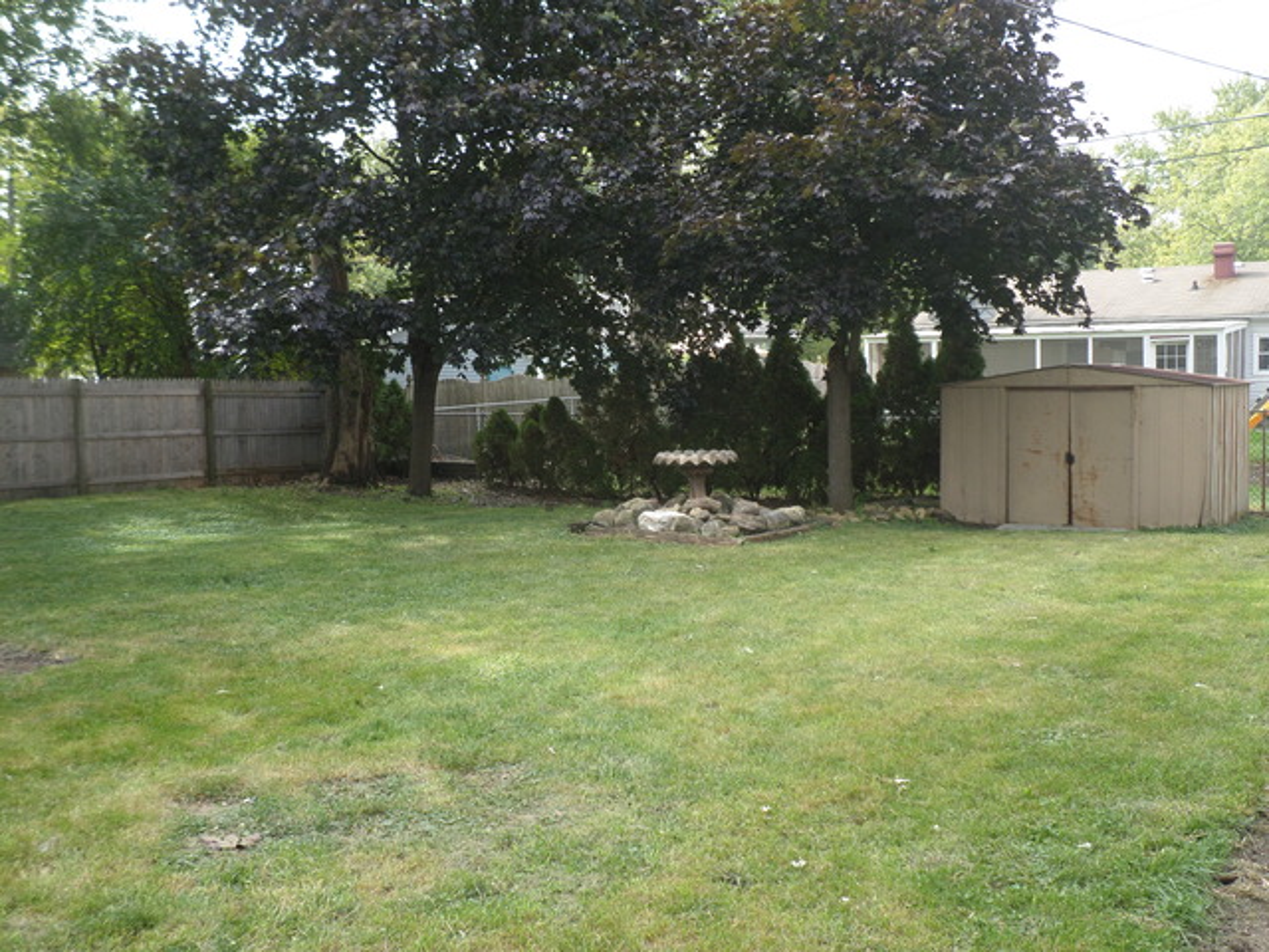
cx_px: 634
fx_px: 1320
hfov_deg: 51.4
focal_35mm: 36
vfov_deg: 39.7
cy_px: 476
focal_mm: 6.5
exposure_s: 1/250
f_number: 3
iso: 80
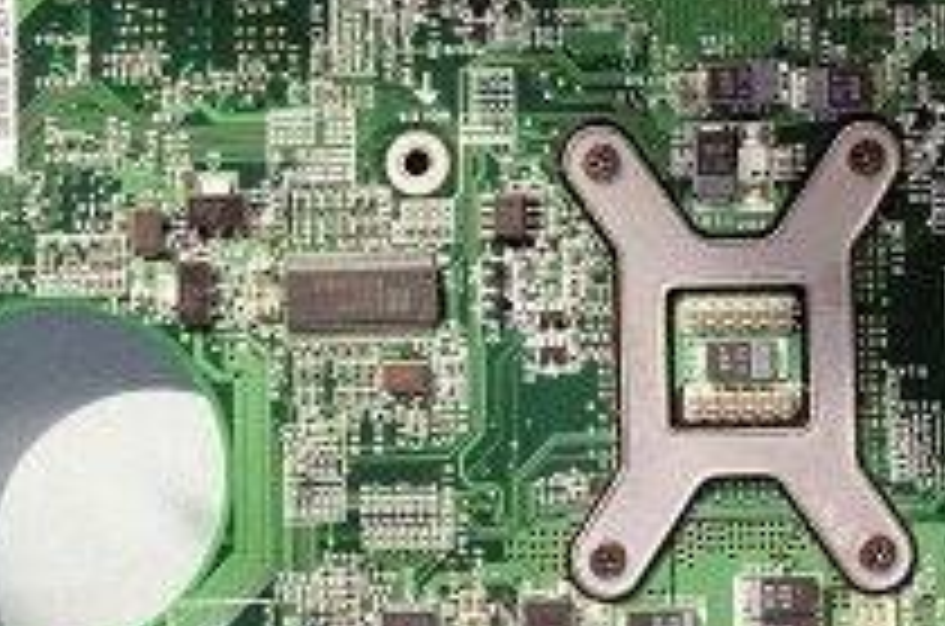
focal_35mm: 118
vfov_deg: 11.4
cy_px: -63
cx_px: 585
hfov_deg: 17.4
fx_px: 3090
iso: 100
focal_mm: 22
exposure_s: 1/15
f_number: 8
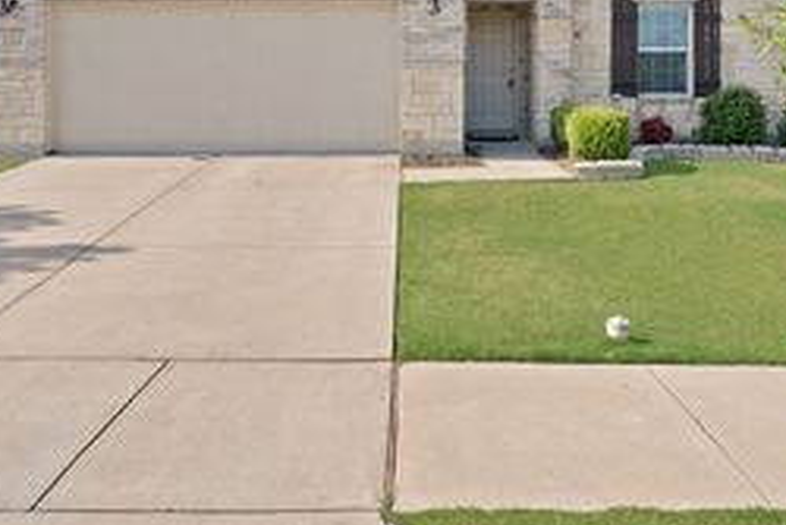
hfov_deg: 55.8
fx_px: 743
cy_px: 91
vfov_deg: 37.3
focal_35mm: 34
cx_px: 409
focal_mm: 17
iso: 640
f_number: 9
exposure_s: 1/160
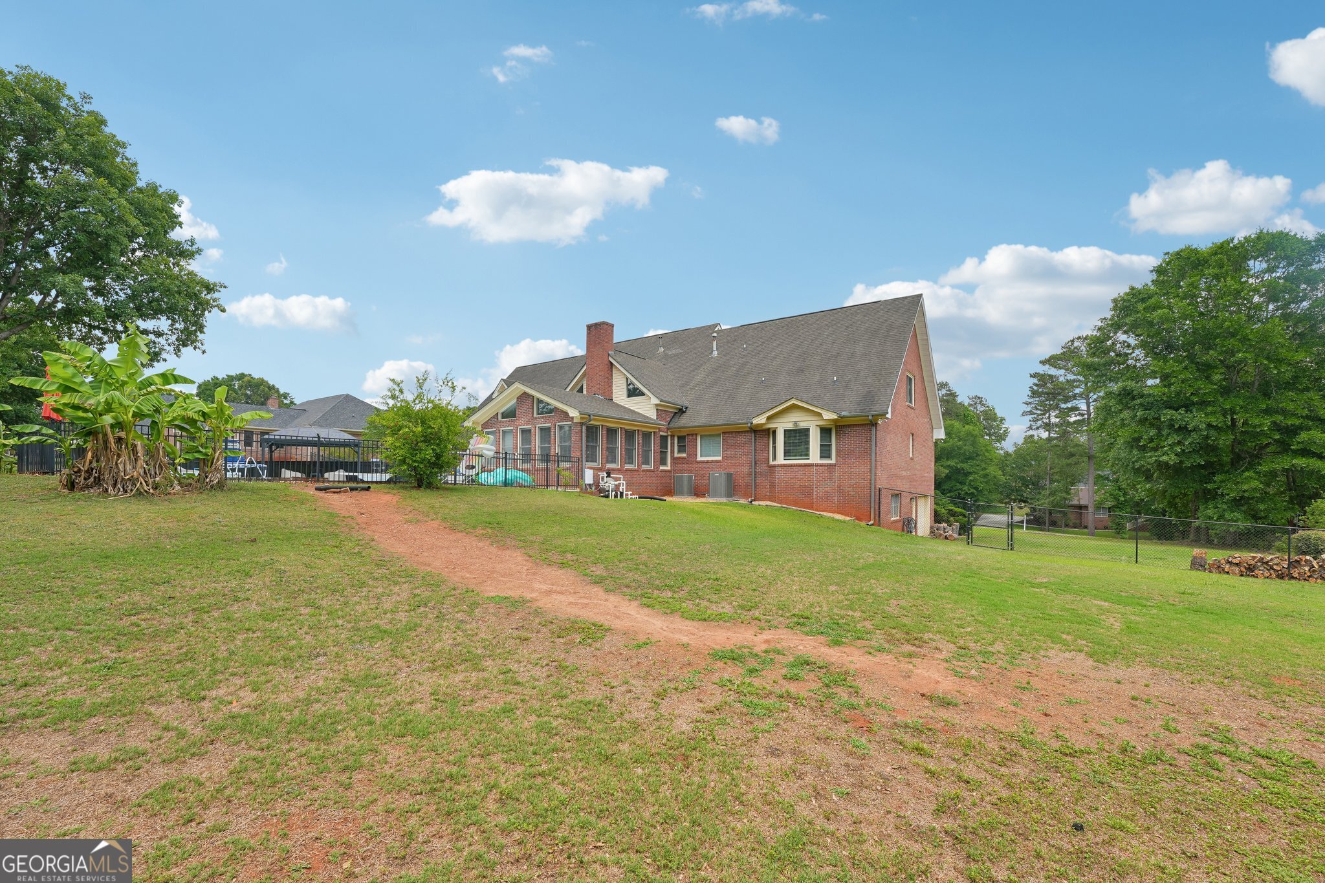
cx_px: 662
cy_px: 442
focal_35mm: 14
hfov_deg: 104.3
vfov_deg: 81.2
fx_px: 515
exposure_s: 1/160
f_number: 8
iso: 100
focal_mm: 14
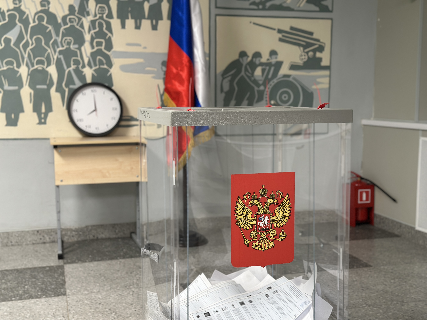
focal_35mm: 48
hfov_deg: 39.7
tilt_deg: -6.9
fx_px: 592
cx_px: 214
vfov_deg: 30.3
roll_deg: -0.9
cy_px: 160
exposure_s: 1/50
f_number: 1.78
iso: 160
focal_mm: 6.86
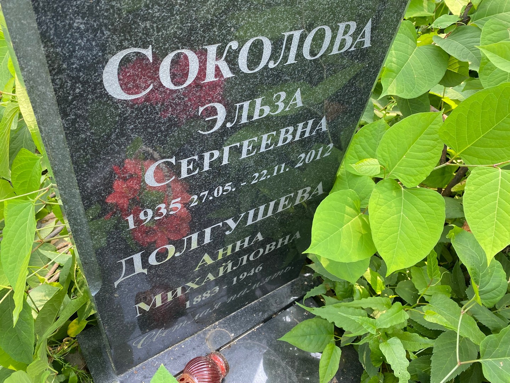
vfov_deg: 53.1
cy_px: 192
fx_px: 383
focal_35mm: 26
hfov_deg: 67.3
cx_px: 255
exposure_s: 1/121
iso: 100
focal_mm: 4.25
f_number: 1.8
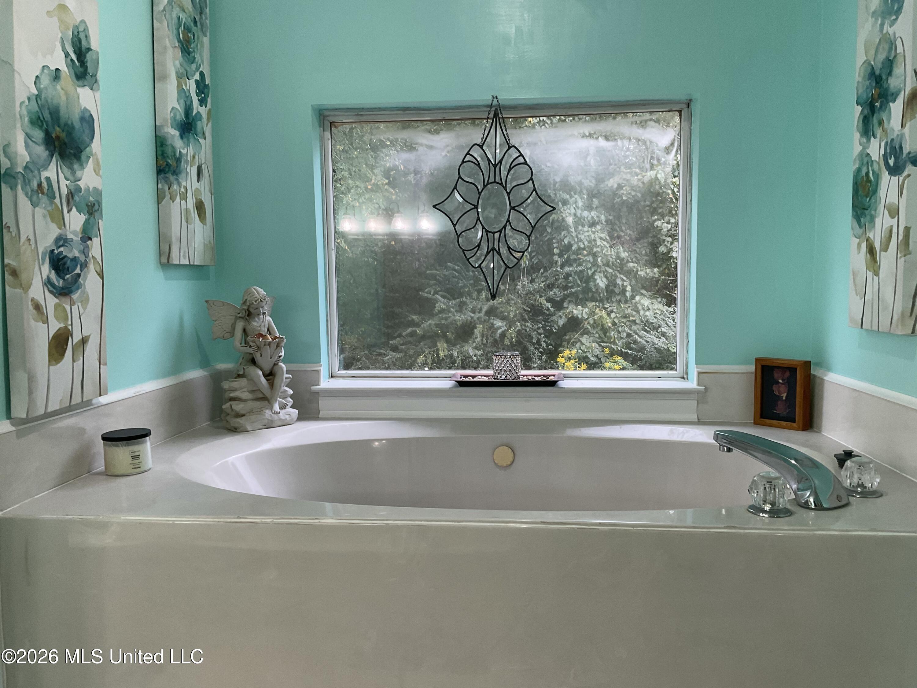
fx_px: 768
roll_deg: -1.8
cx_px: 458
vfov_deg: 48.2
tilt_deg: -4.6
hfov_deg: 61.7
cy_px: 344
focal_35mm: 29
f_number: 1.8
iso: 40
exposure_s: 1/60
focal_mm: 3
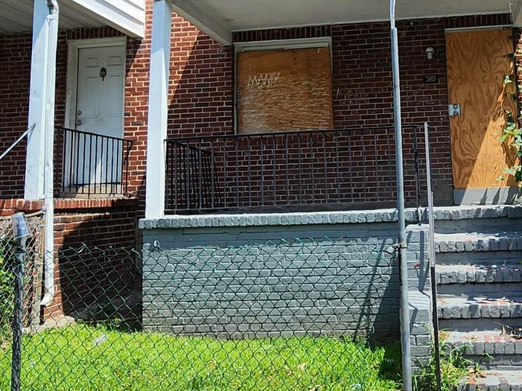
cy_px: 111
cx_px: 363
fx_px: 573
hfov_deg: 47.9
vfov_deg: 37.0
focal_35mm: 38
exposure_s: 1/1690
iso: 50
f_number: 2.2
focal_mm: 2.2
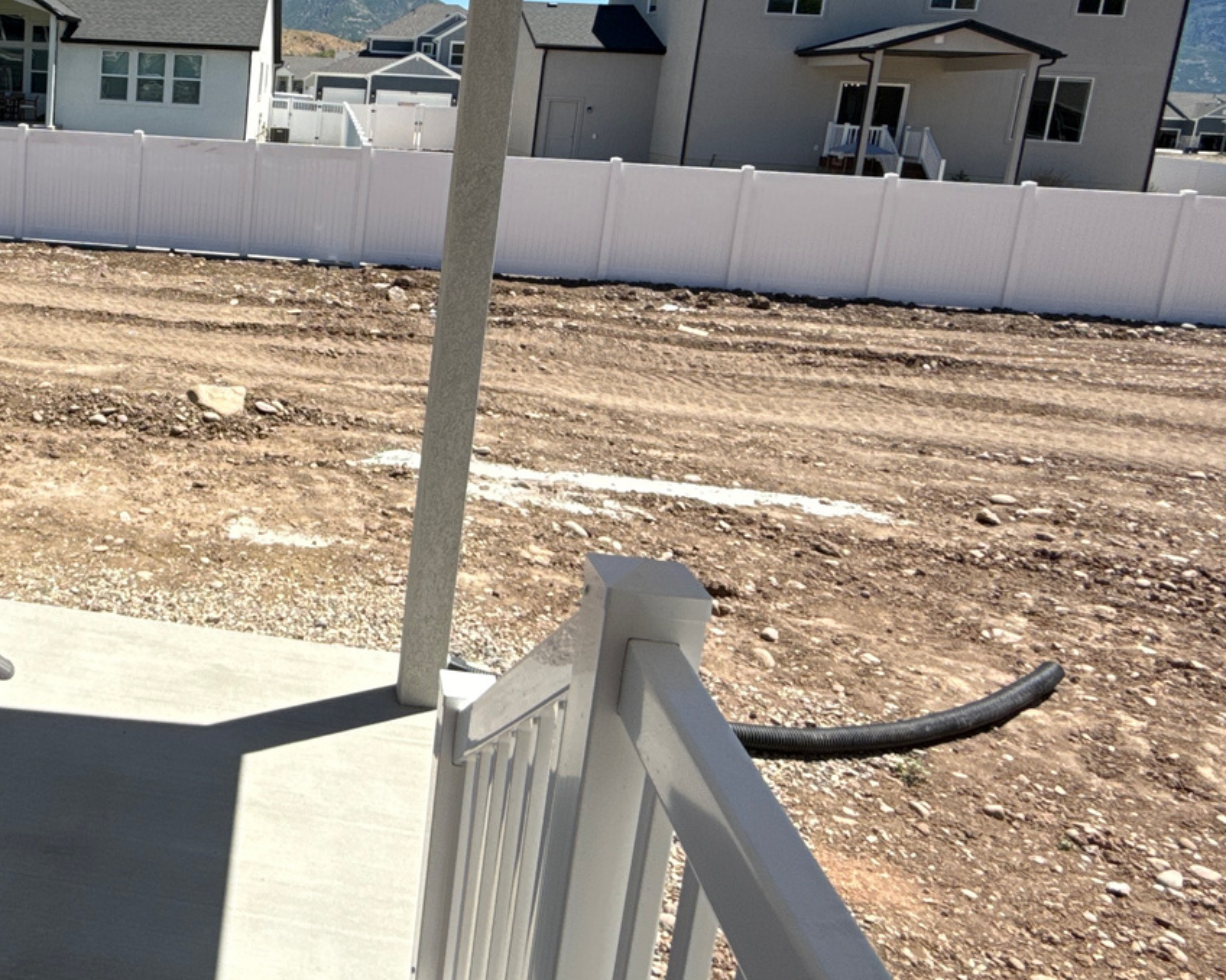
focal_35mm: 33
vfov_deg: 43.8
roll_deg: -3.0
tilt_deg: -11.3
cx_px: 121
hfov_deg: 48.5
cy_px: 314
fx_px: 1197
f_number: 2.2
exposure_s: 1/1961
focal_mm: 2.22
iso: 50
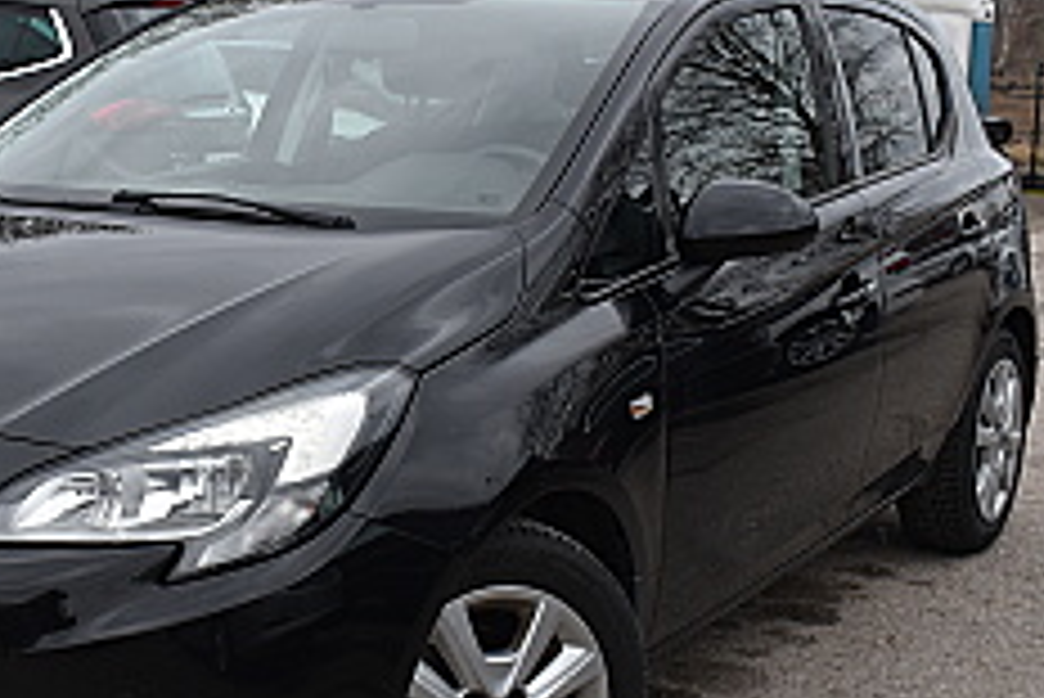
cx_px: 234
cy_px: 372
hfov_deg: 31.6
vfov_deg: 21.9
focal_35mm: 62
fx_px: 1799
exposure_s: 1/200
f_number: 8
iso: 400
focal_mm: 24
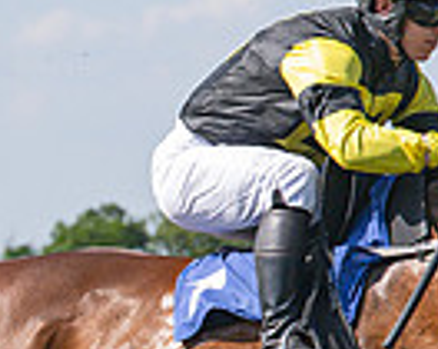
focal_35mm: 521
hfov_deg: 3.7
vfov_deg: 3.0
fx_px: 6739
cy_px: 407
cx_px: 10
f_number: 4
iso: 400
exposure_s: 1/3200
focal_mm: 70
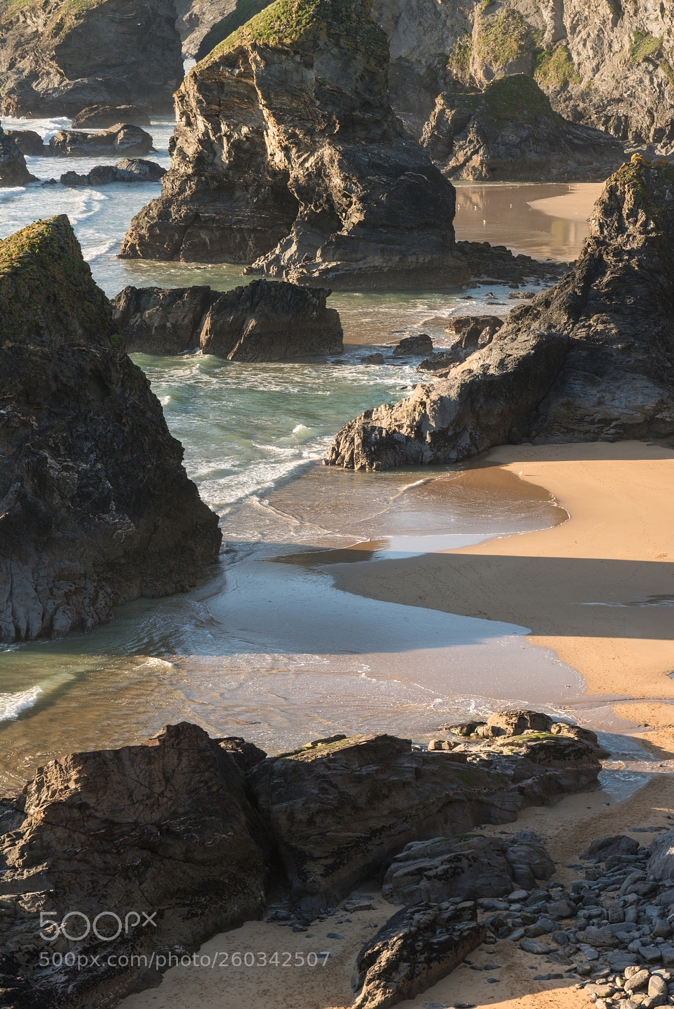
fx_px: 2946
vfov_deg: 19.4
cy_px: 504
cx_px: 337
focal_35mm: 105
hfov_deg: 13.1
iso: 100
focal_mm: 105
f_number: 16
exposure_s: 1/25
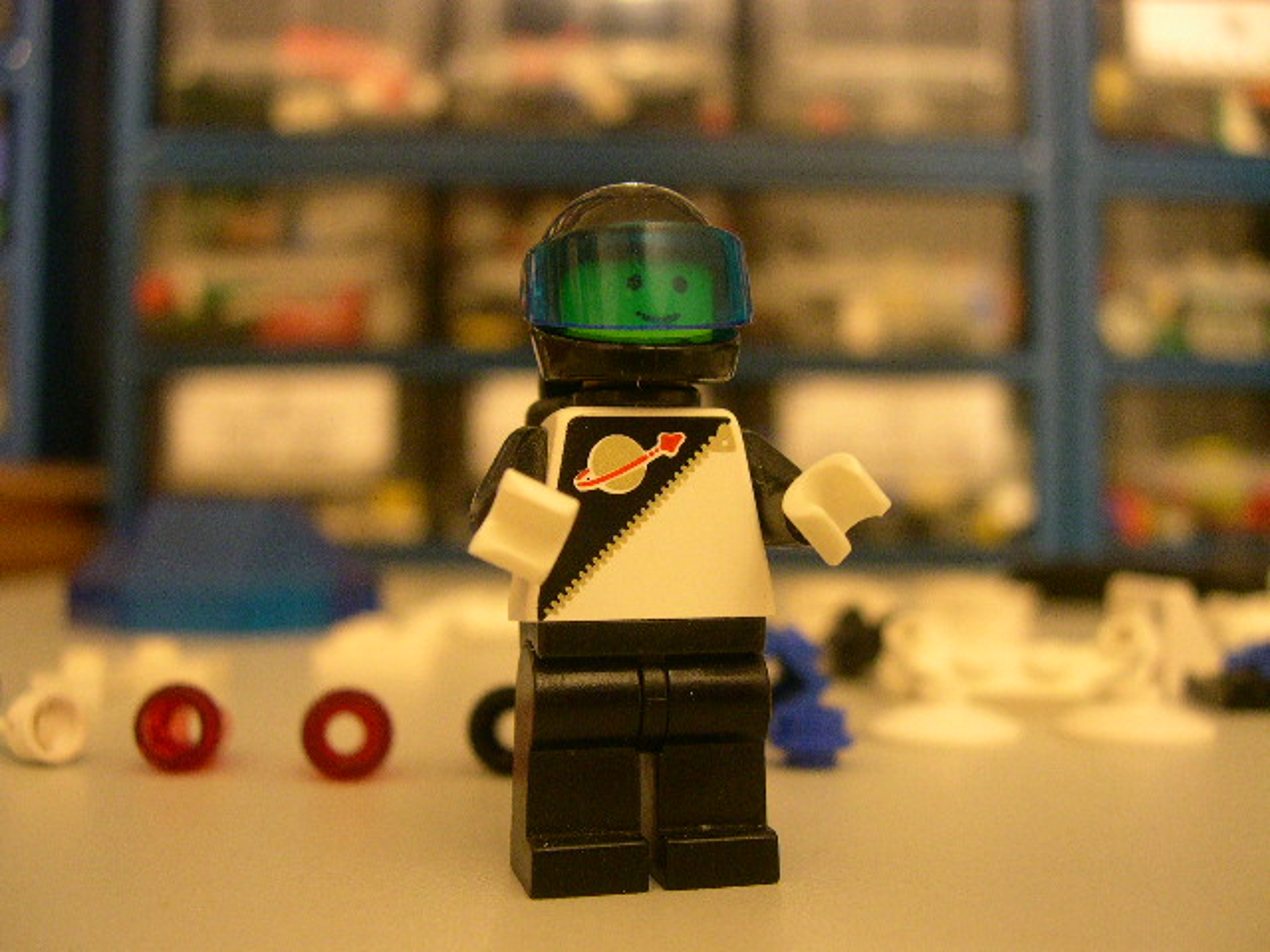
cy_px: 476
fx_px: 1394
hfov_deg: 49.0
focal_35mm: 38
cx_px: 635
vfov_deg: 37.7
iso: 400
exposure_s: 1/1.6
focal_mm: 8
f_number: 2.8
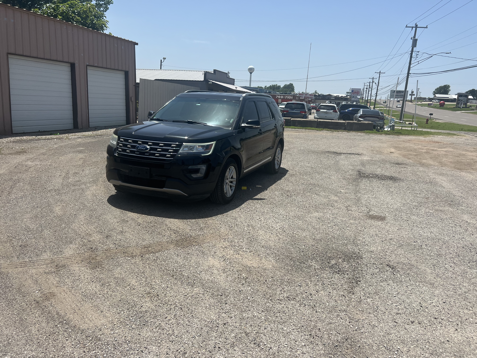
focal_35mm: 26
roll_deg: -6.3
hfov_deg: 67.3
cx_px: 238
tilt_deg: -8.8
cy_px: 179
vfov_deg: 53.1
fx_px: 358
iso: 50
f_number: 1.5
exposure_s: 1/5319
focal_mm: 5.7
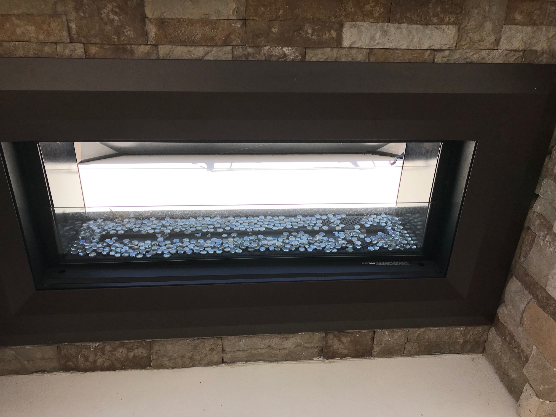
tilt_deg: -27.9
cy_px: 208
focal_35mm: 28
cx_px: 278
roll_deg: -0.3
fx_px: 450
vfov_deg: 49.7
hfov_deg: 63.4
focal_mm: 3.99
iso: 20
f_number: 1.8
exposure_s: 1/948
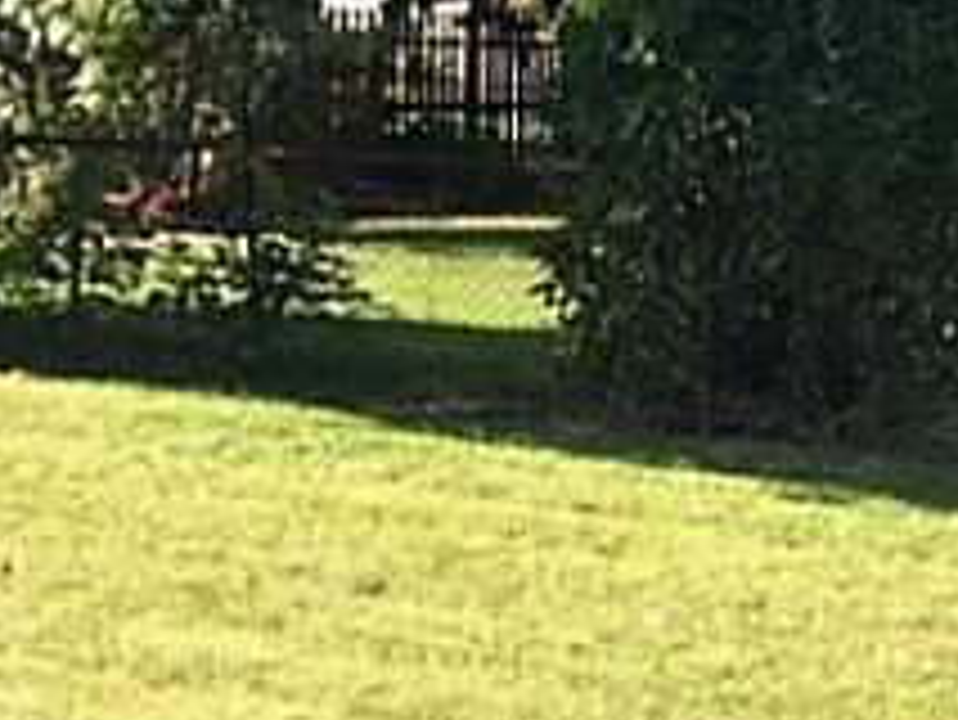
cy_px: 14
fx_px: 3018
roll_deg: -1.4
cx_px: -328
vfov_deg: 13.4
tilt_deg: -2.2
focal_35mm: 109
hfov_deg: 16.9
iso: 32
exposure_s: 1/456
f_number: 2.2
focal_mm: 4.15
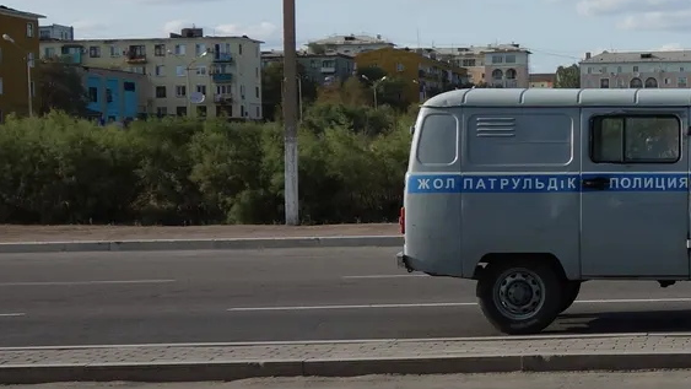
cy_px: 131
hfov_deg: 20.3
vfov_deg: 12.1
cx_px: 781
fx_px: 1833
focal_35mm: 100
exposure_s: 1/1600
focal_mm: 10.4
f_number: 3.5
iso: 125
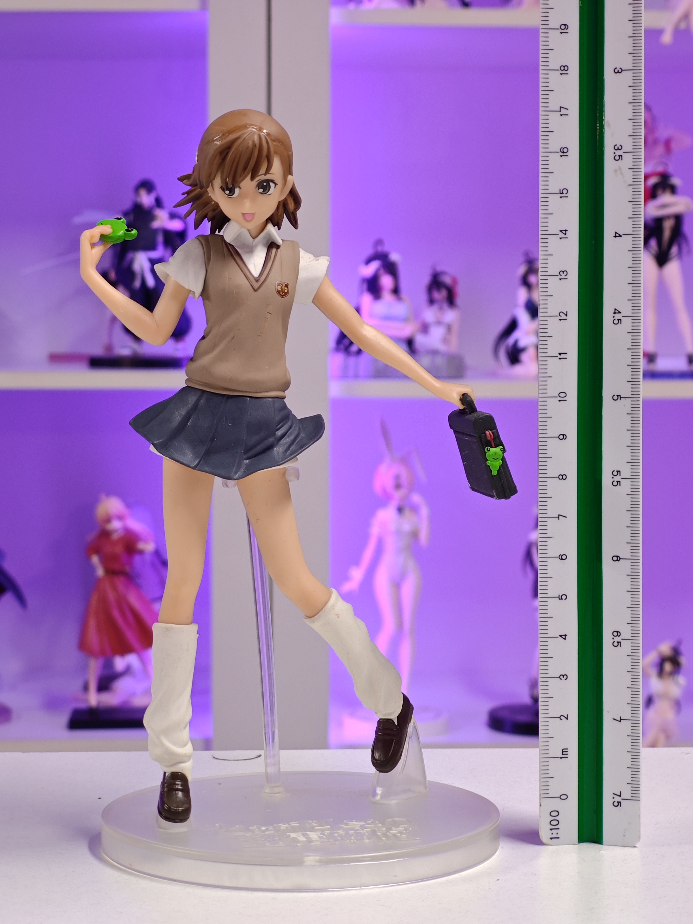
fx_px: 2135
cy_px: 462
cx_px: 346
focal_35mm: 80
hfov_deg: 18.4
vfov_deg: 24.4
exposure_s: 1/17.6
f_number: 2.4
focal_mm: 7.48
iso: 400
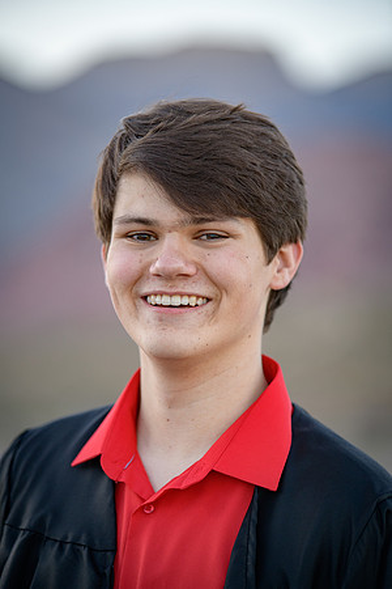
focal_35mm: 145
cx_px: 196
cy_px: 294
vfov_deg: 14.2
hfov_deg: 9.5
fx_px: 2368
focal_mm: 145
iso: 250
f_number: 2.8
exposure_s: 1/640
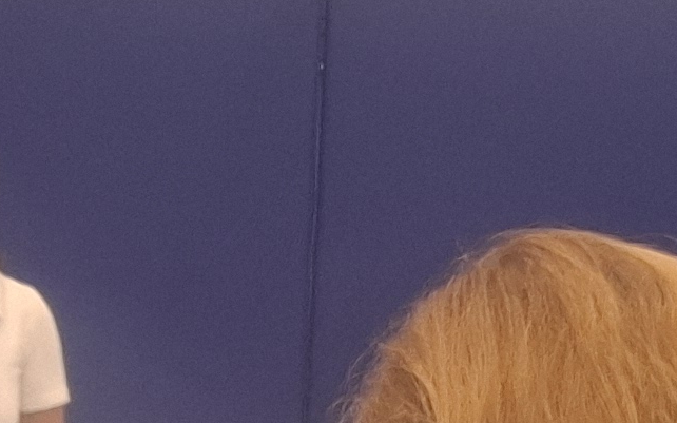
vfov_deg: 7.5
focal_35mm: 155
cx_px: 71
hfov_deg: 13.4
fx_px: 2859
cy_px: 1252
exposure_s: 1/50
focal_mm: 5.54
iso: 200
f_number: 1.8
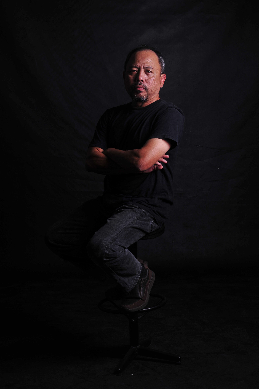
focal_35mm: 75
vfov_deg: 27.0
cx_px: 130
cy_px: 194
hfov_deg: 18.1
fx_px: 811
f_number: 11
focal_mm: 50
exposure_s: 1/125
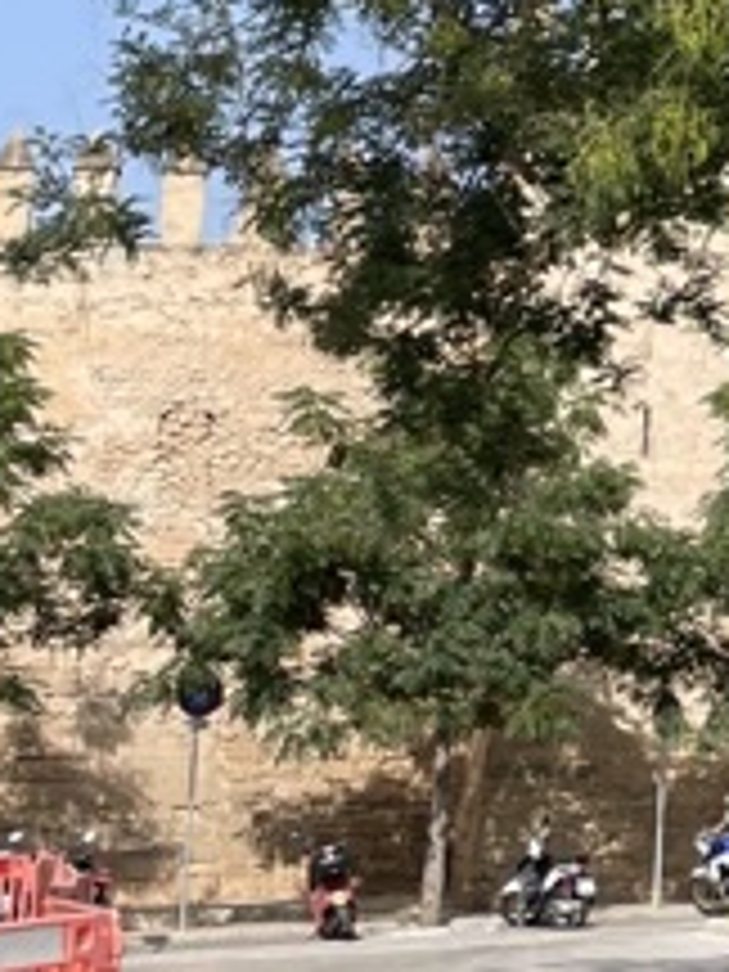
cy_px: 189
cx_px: 1372
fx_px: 3454
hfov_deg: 11.1
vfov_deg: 15.9
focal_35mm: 123
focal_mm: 4.2
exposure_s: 1/2020
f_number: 1.6
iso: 32
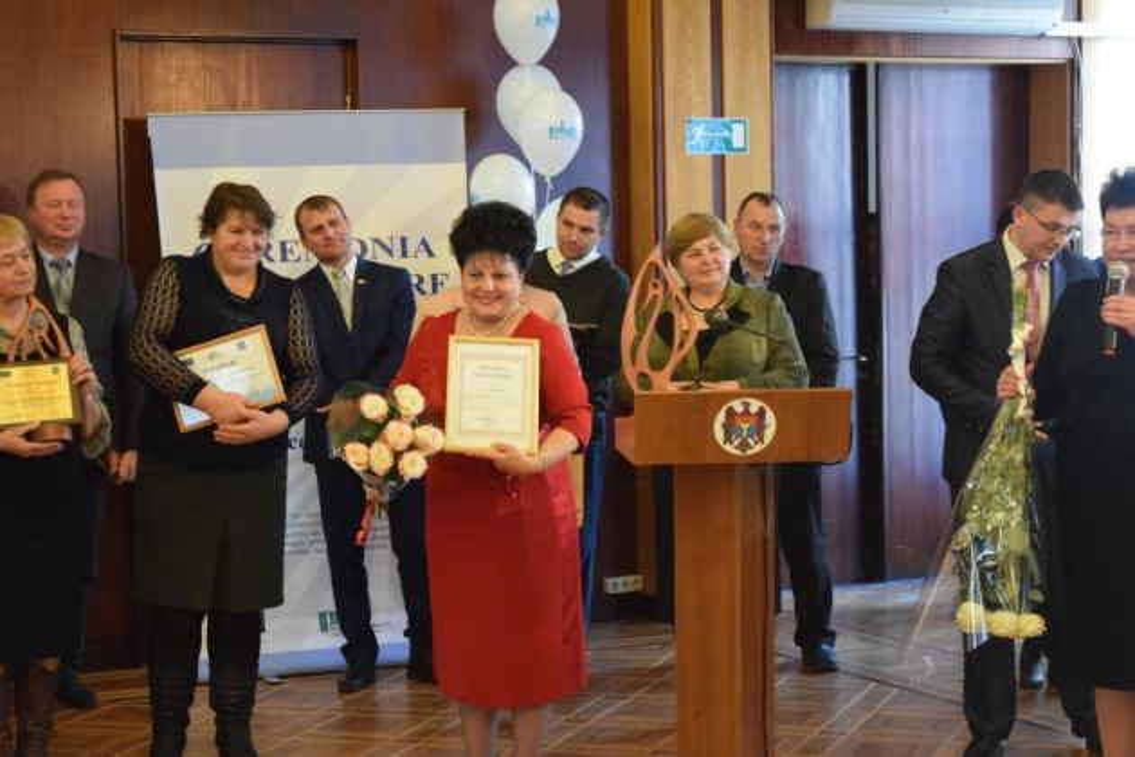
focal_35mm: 82
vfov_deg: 16.6
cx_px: 568
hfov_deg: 24.6
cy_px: 378
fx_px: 2601
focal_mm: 55
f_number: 5.6
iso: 6400
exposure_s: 1/60
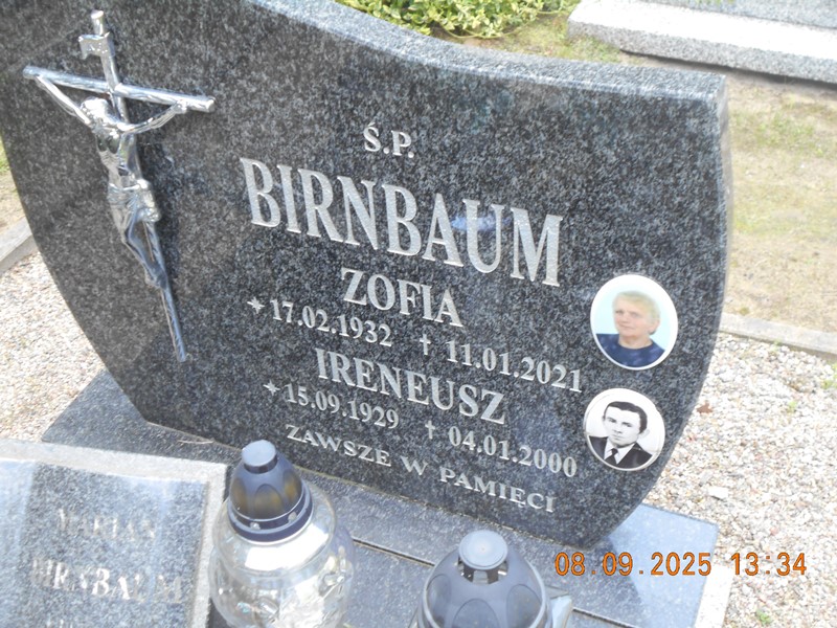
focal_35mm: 44
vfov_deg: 32.9
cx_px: 418
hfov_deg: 42.9
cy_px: 314
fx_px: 1064
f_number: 4.2
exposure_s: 1/30
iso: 140
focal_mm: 7.7
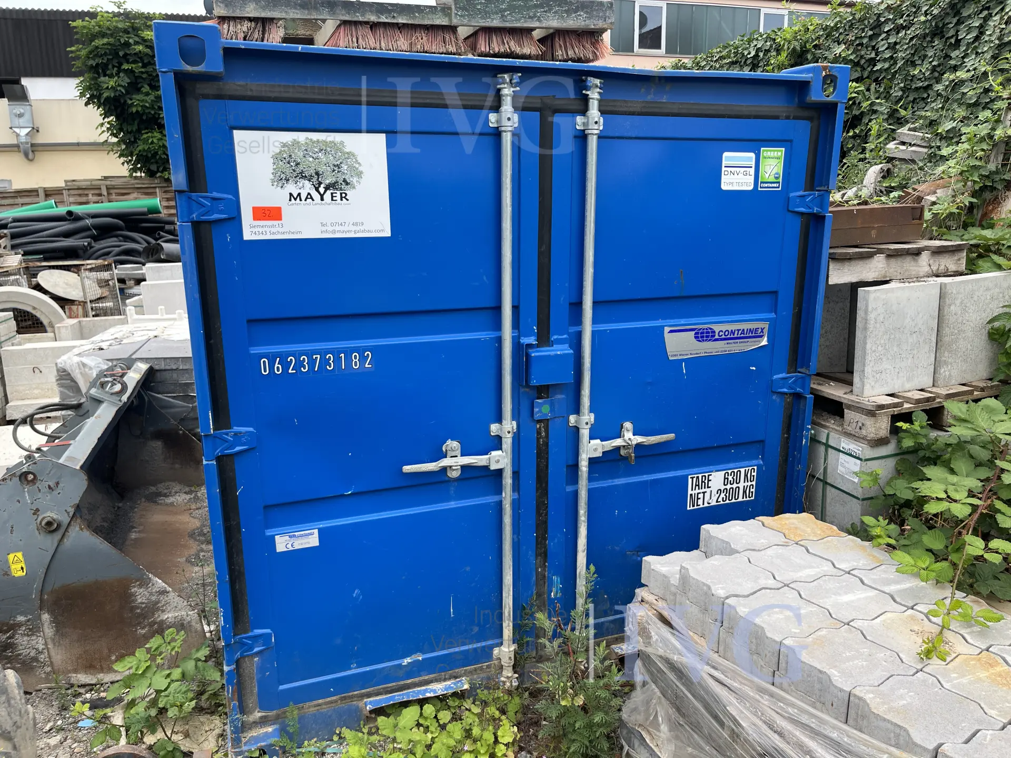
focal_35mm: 26
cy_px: 379
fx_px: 759
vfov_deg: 53.1
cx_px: 506
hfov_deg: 67.3
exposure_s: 1/761
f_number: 1.6
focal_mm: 5.1
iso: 50
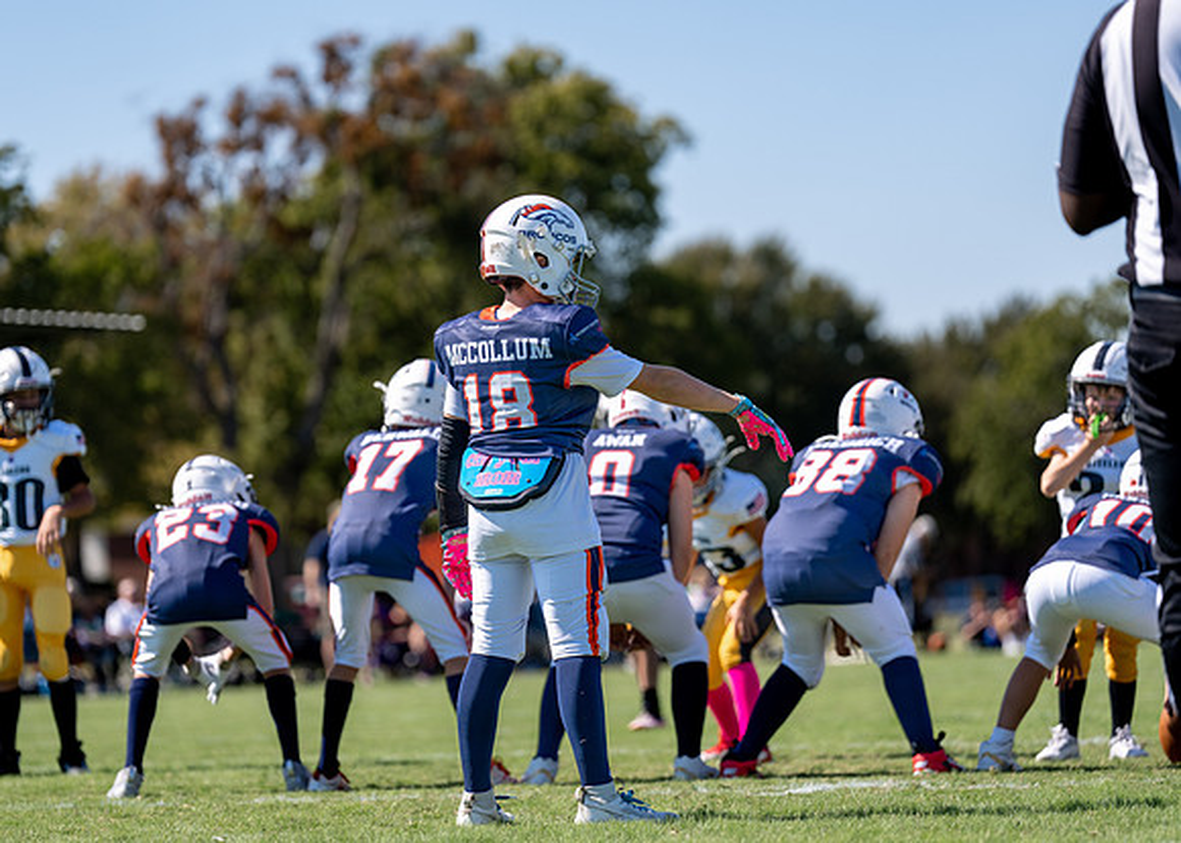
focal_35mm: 170
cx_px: 519
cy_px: 437
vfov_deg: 8.5
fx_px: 5704
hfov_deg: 11.8
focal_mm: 154
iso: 100
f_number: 2.8
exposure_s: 1/1600
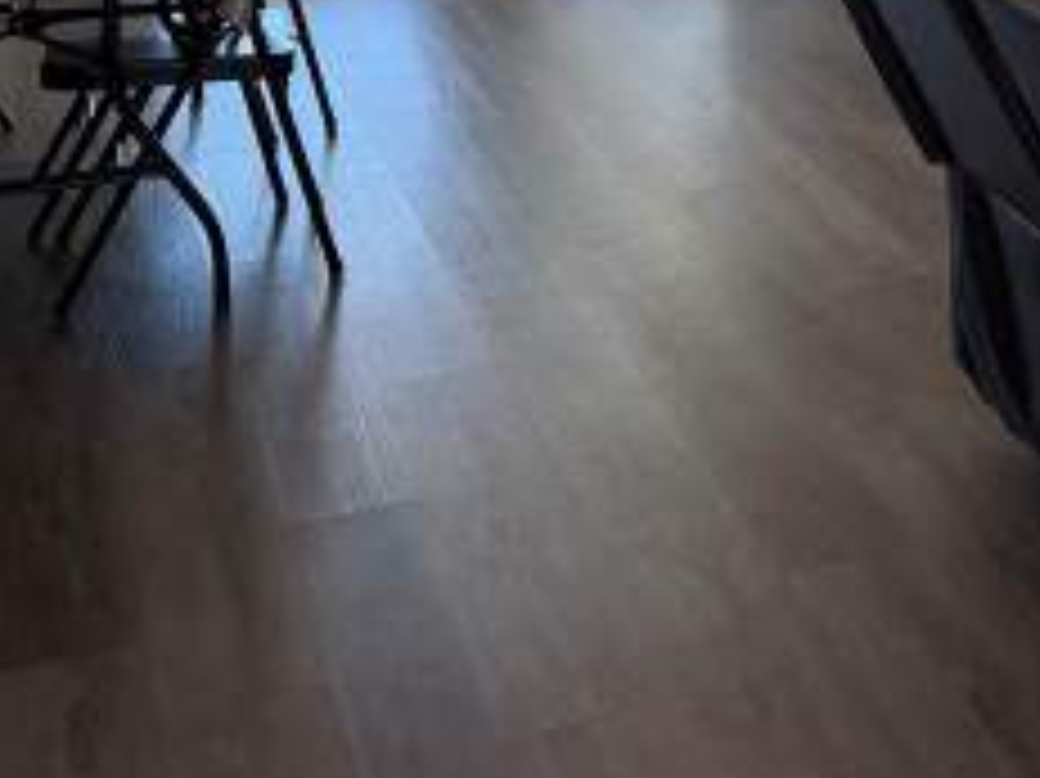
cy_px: -441
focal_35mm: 83
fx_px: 2492
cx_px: 1432
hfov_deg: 20.9
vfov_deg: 16.0
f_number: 1.78
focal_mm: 6.76
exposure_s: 1/162
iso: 200
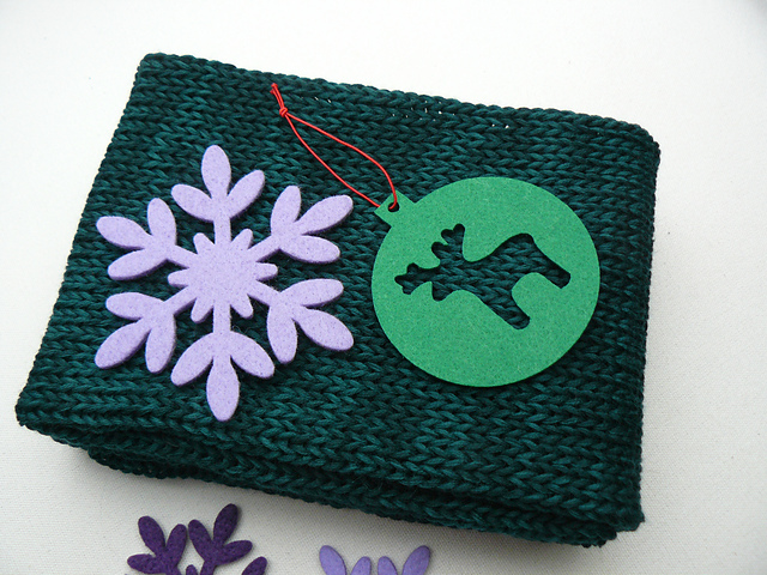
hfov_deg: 51.4
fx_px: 798
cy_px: 288
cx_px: 384
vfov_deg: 39.7
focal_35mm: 36
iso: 160
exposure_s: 1/30
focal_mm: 6
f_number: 2.8
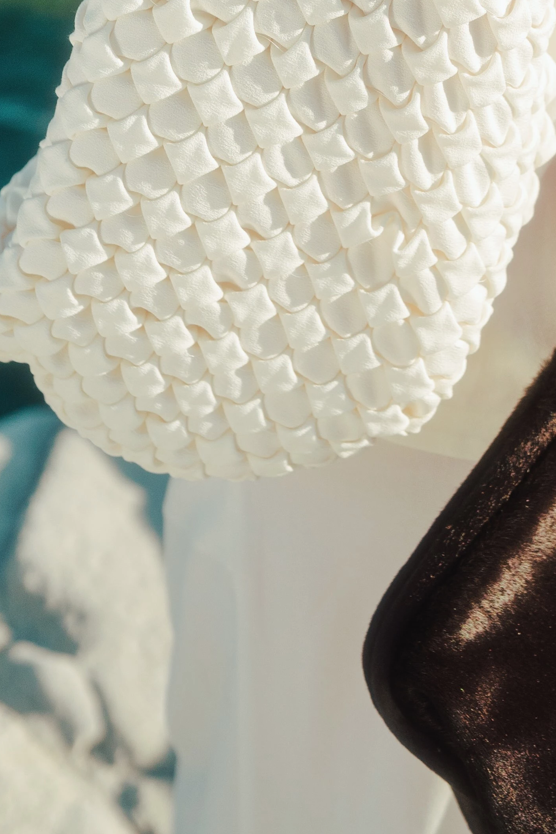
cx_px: 558
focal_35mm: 116
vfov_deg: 16.5
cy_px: -300
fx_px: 2686
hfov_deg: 11.7
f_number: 3.2
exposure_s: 1/3200
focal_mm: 35
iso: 160
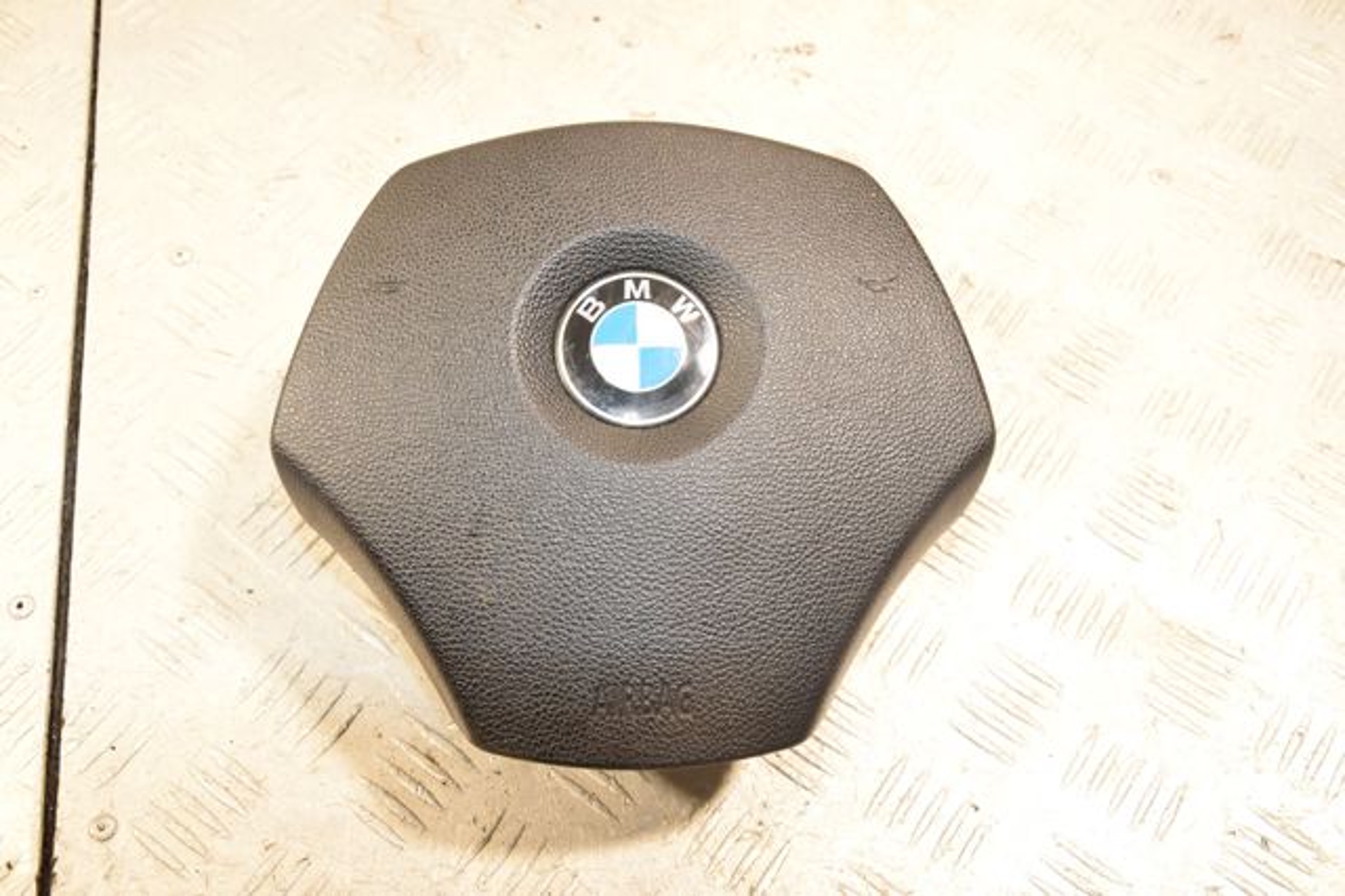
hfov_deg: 51.3
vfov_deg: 35.5
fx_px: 1400
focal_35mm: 38
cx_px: 672
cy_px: 448
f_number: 6.3
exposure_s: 1/200
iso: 1600
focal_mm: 25
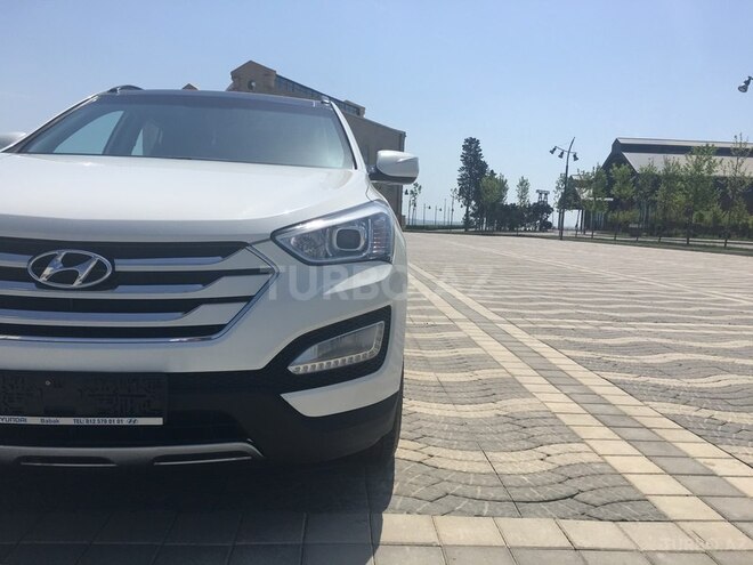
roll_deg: -1.9
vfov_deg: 48.2
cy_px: 282
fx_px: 631
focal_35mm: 29
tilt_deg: -5.7
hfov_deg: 61.7
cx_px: 376
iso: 25
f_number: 2.2
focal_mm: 4.15
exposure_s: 1/2959
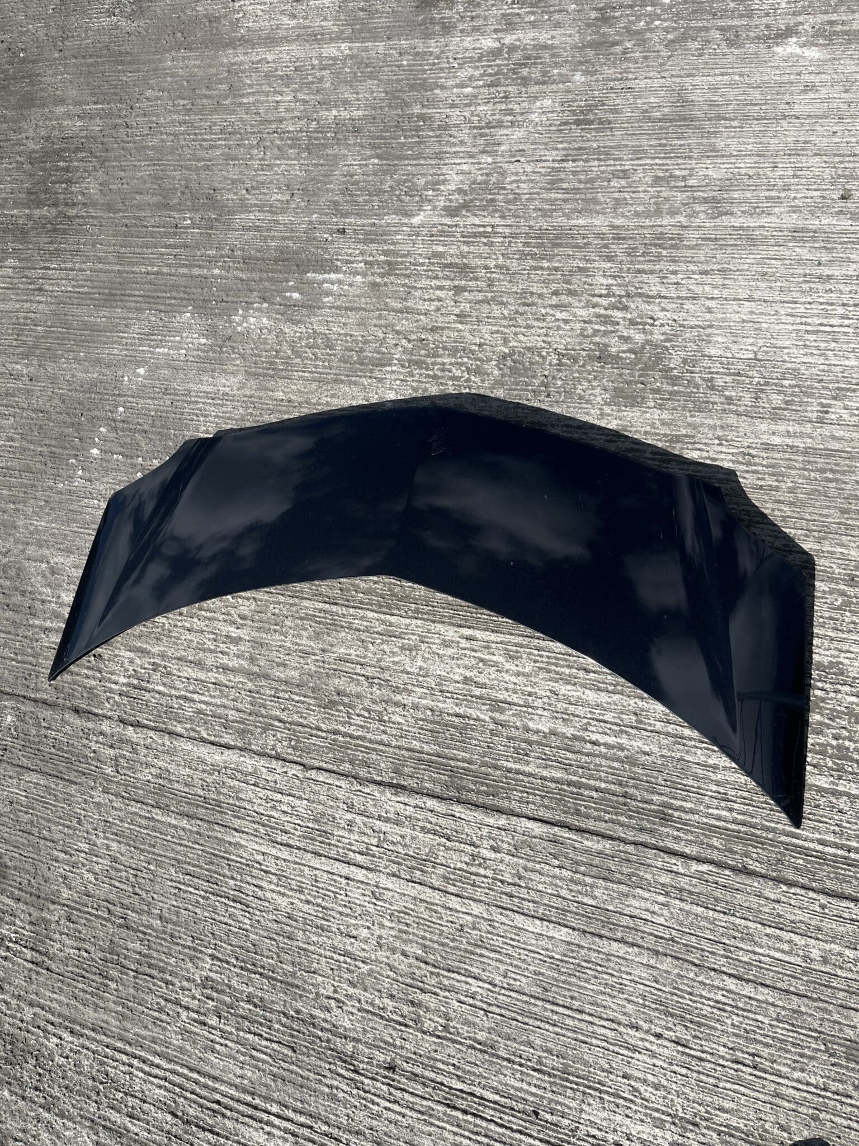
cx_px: 430
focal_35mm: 26
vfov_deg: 67.3
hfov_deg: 53.1
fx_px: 860
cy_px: 573
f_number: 1.6
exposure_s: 1/4149
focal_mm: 5.1
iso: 50
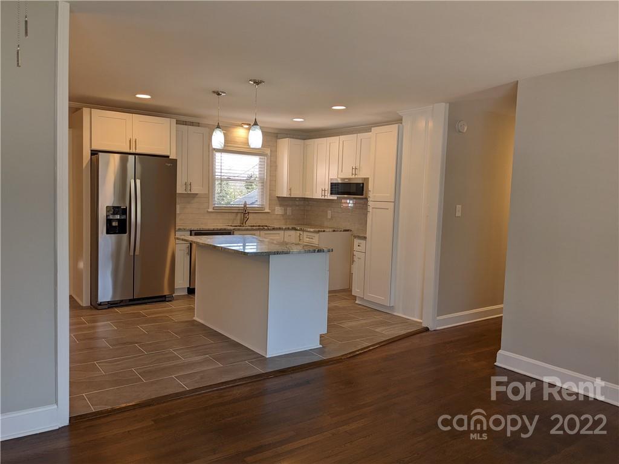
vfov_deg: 51.4
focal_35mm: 27
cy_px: 232
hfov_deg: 65.3
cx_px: 310
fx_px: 483
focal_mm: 4.38
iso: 43
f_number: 1.73
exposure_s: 1/121
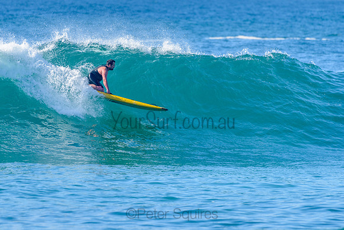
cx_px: 152
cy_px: 96
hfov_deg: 3.4
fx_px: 5857
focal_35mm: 613
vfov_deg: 2.2
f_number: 5.6
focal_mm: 500
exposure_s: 1/2000
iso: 320
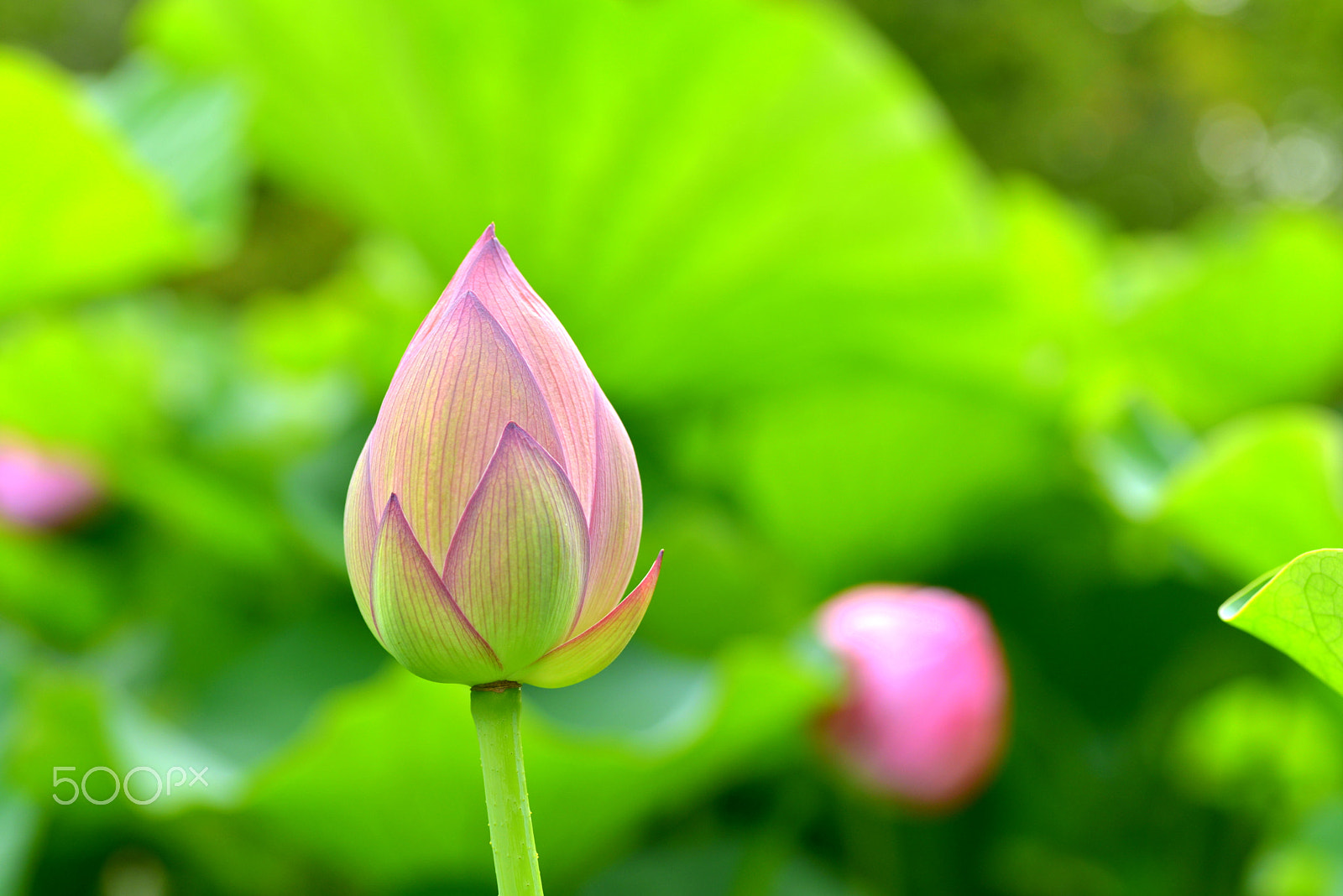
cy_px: 448
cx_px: 672
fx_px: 3359
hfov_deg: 22.6
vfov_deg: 15.2
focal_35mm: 90
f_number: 6.7
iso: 200
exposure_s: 1/500
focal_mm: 90
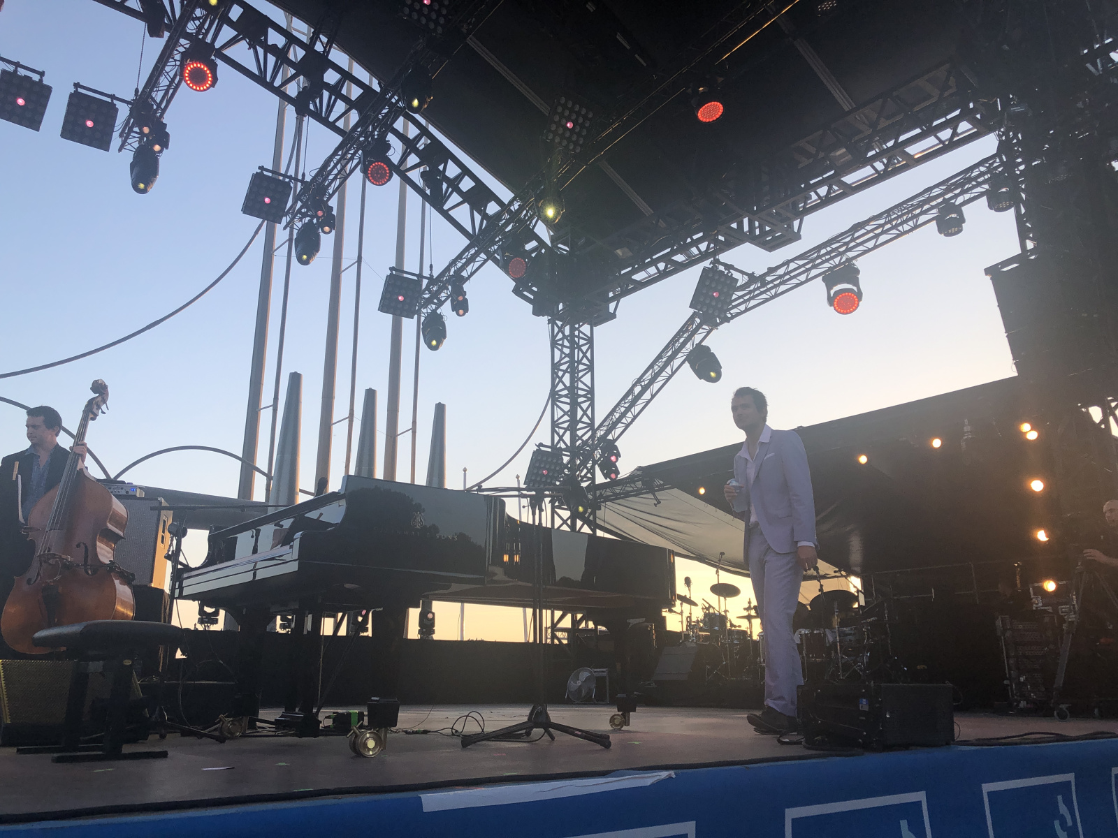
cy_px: 419
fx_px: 904
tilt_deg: +17.4
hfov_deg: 63.4
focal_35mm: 28
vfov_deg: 49.7
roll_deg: -1.4
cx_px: 559
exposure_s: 1/564
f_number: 1.8
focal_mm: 3.99
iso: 20
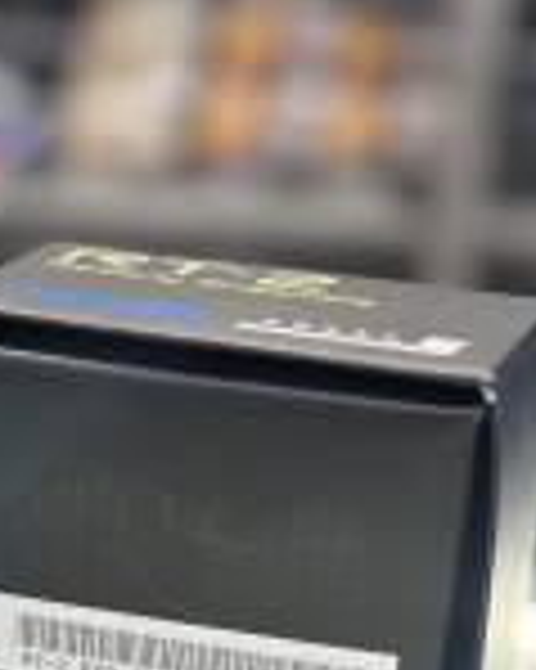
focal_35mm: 126
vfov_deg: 14.6
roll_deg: -2.7
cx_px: -77
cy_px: 890
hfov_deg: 12.0
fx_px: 2501
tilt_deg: -26.5
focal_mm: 6.86
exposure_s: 1/120
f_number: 1.78
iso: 125
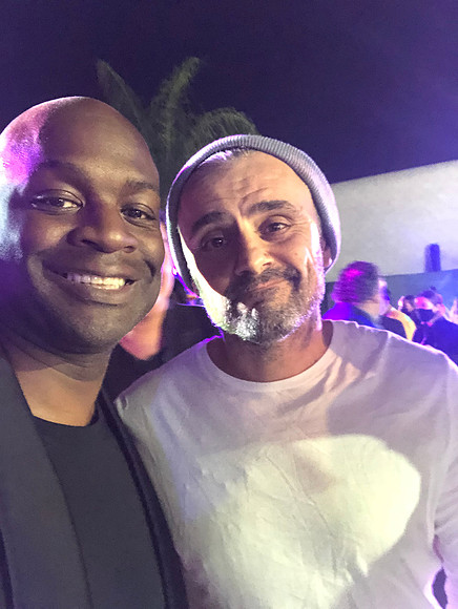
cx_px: 229
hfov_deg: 44.2
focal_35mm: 32
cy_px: 304
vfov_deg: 56.8
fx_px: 564
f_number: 2.2
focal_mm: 2.87
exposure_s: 1/15
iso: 800
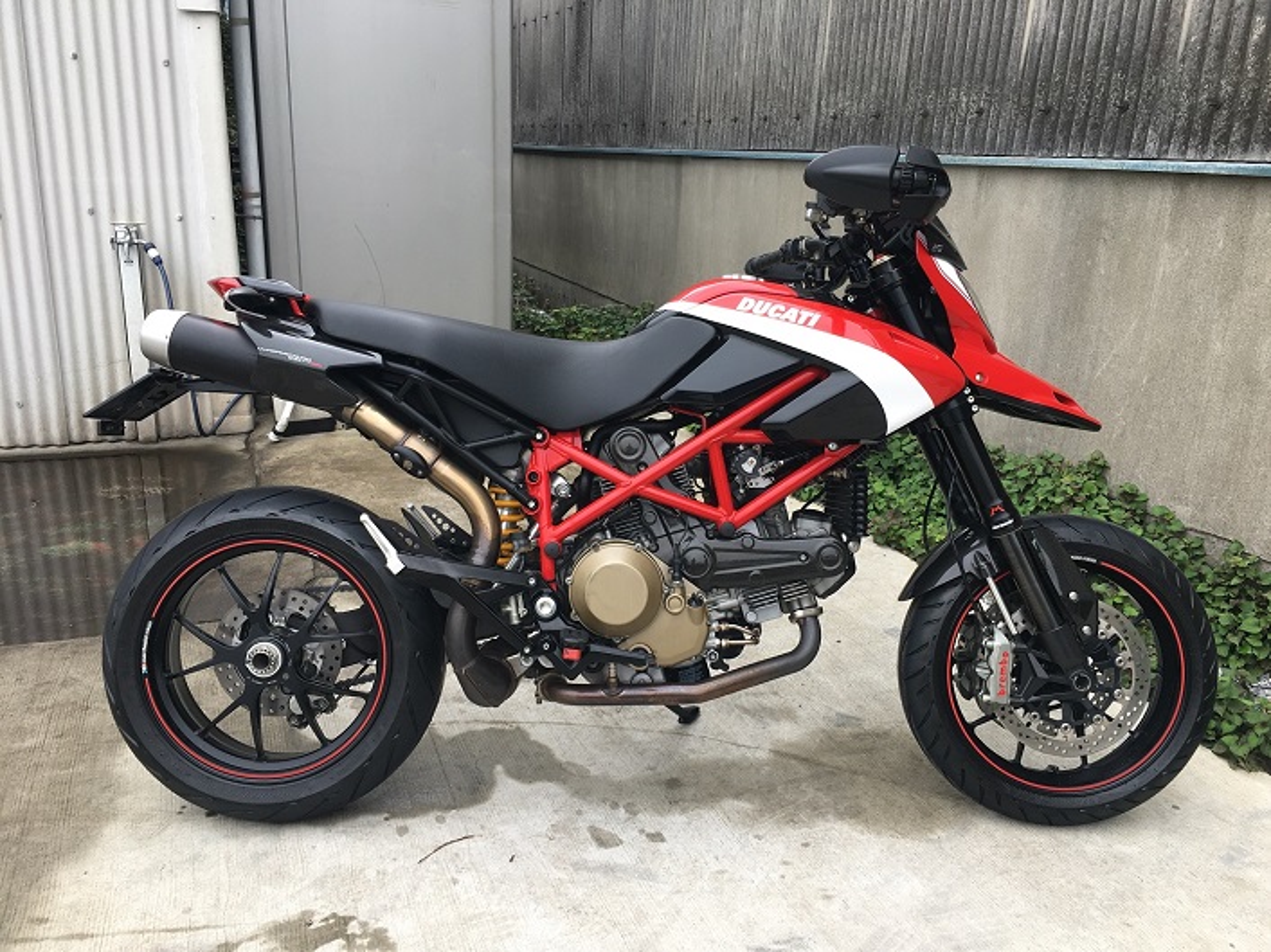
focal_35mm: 29
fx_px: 1064
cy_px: 476
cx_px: 636
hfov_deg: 61.7
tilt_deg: -16.6
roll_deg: -2.6
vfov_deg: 48.2
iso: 25
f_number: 2.2
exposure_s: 1/120
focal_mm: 4.15
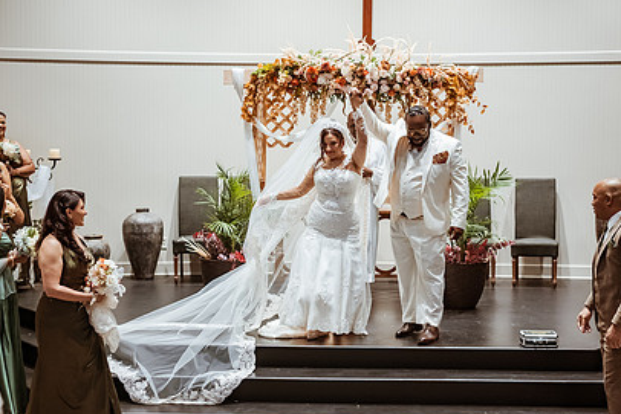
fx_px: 863
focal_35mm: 50
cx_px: 318
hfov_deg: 39.6
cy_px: 204
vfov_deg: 27.0
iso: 1000
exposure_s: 1/500
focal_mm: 35
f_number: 1.8
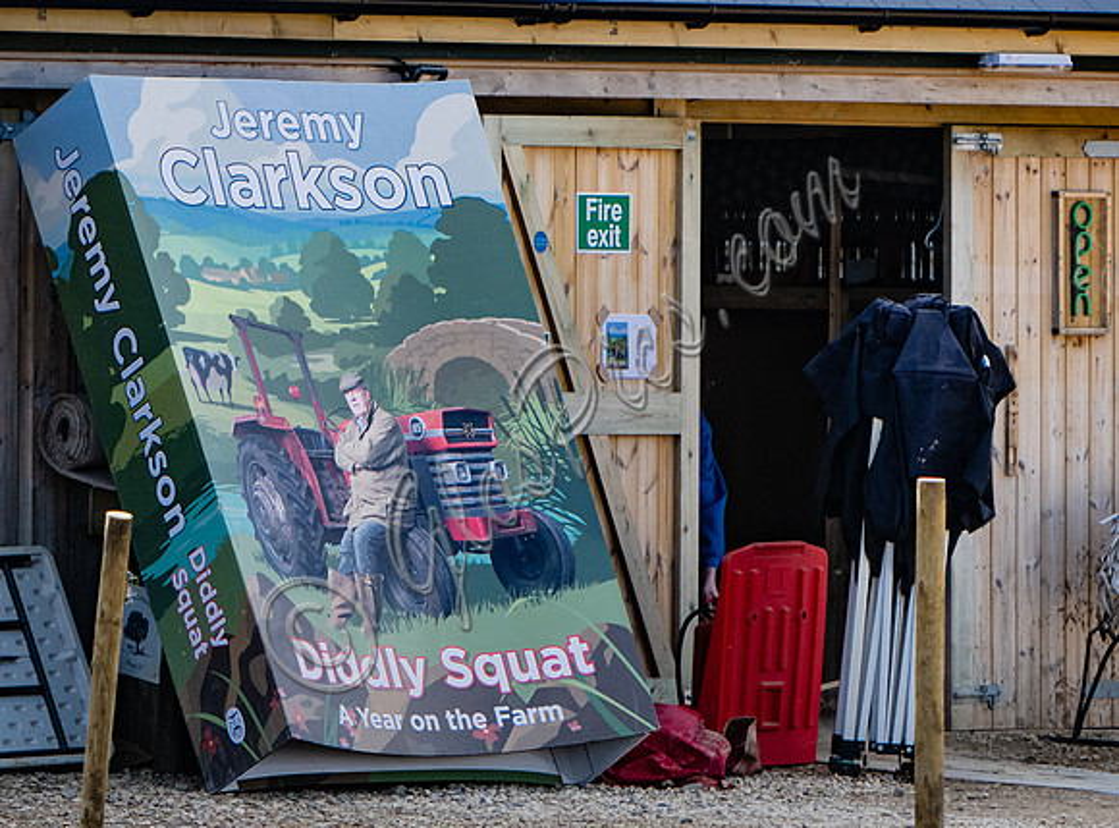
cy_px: 416
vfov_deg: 3.6
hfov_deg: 4.8
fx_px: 13343
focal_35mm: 415
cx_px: 122
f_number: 2.8
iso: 400
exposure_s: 1/3200
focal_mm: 165
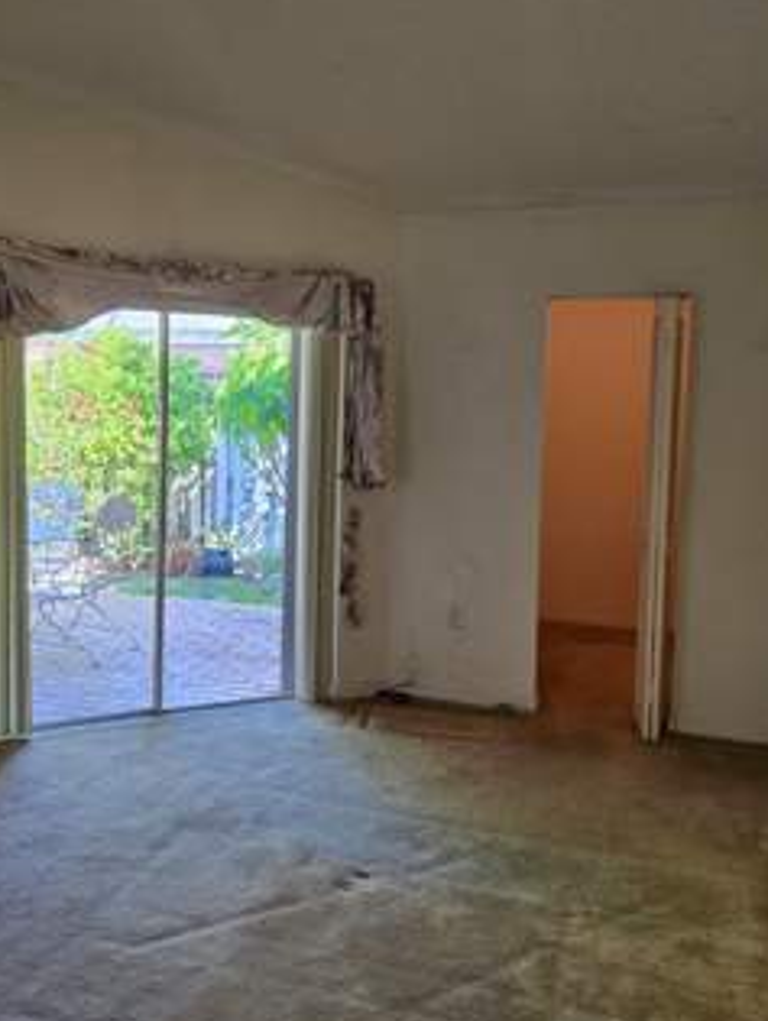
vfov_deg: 52.5
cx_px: 240
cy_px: 457
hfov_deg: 40.1
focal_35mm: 35
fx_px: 1033
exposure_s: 1/120
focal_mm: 5.4
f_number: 1.8
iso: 160
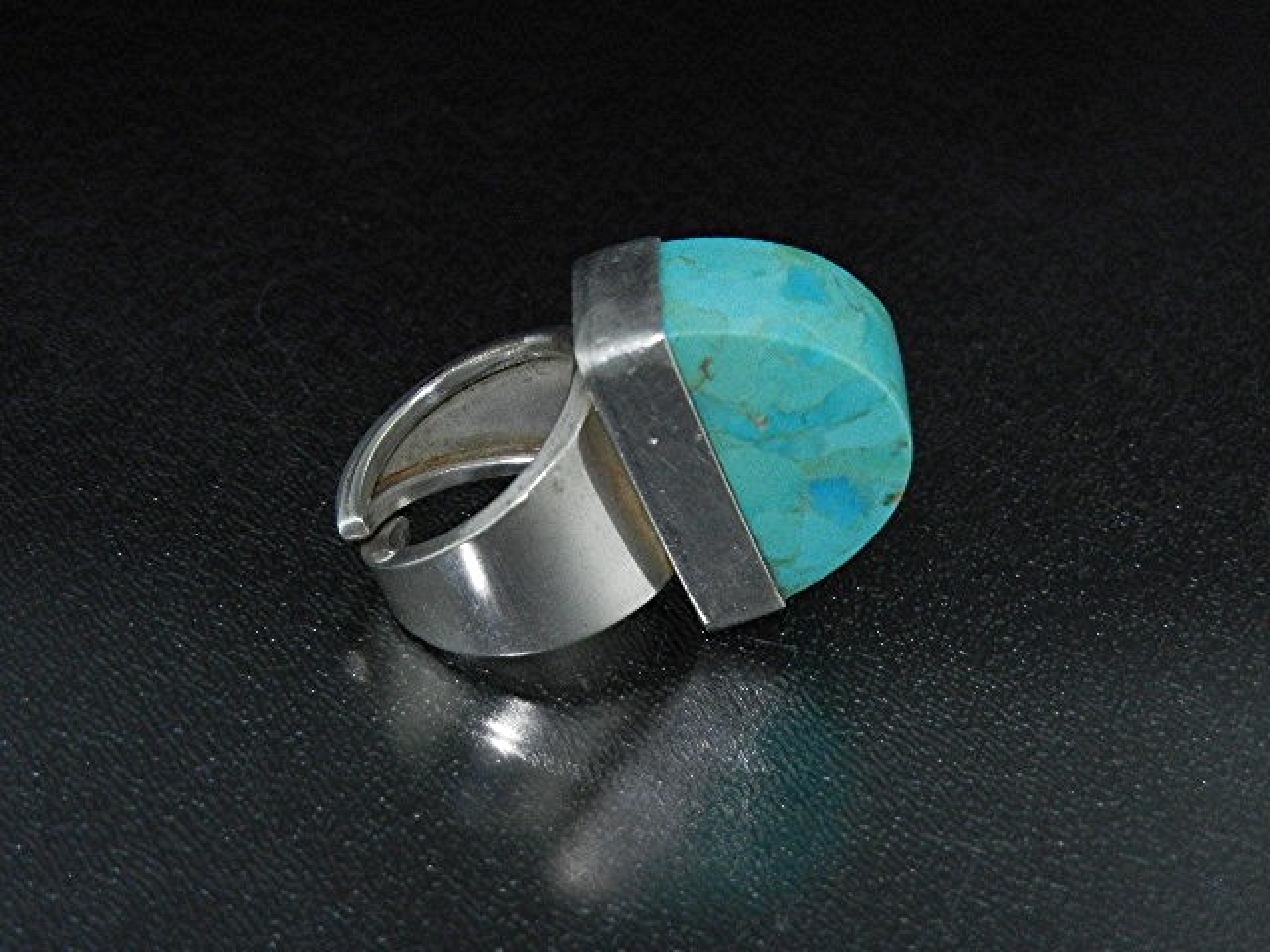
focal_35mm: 59
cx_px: 635
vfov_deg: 24.8
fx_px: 2165
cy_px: 476
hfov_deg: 32.7
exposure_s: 1/30
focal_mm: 10.6
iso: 800
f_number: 8
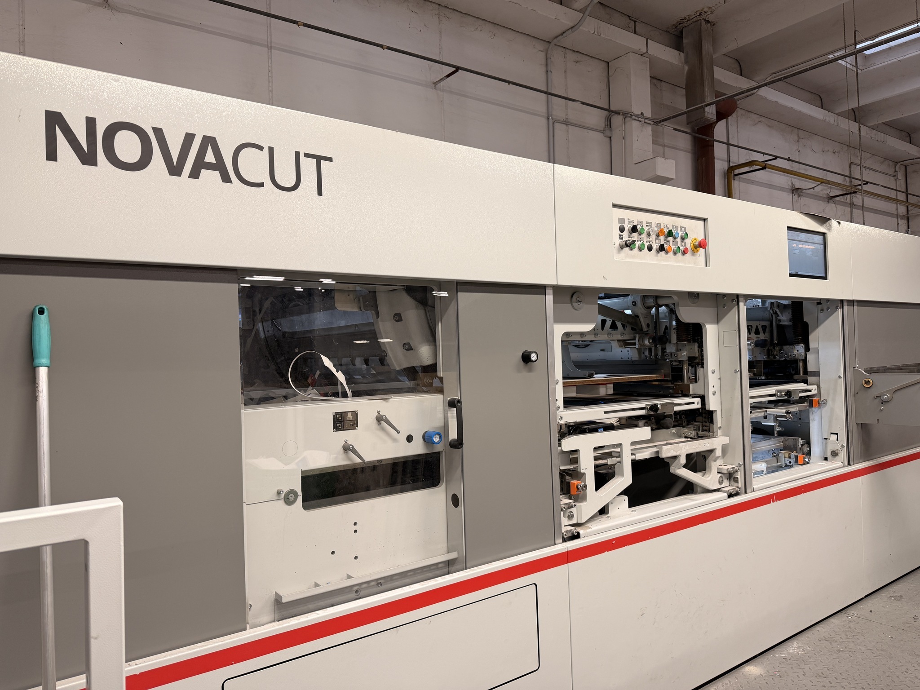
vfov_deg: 56.8
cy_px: 345
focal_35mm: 24
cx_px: 460
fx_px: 638
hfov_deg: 71.6
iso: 100
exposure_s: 1/100
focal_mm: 6.76
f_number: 1.78
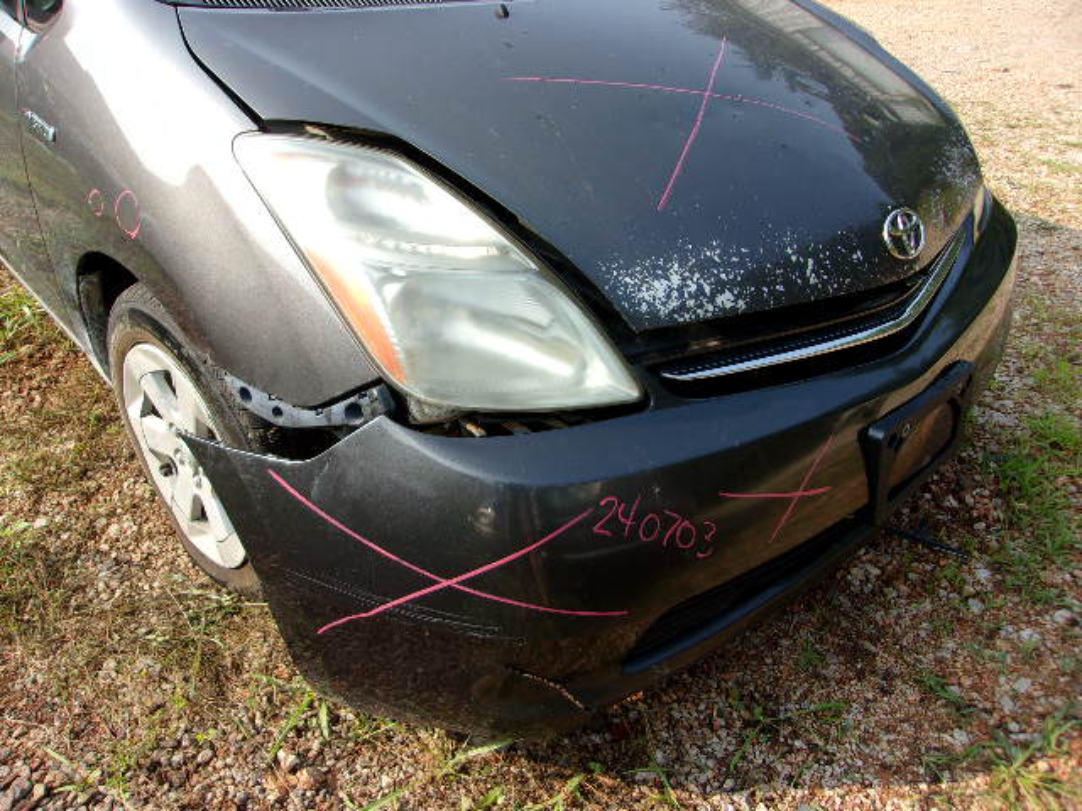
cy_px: 406
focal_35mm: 27
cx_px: 541
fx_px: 844
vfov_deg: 51.4
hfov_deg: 65.3
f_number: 3
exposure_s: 1/400
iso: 80
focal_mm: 4.9
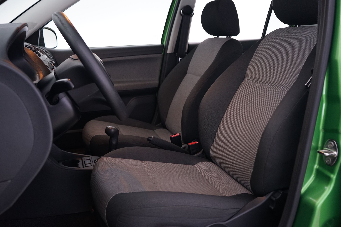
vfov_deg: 41.1
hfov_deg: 58.7
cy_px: 114
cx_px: 170
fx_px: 303
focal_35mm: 32
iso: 1250
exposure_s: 1/5
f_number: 4.5
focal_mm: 32
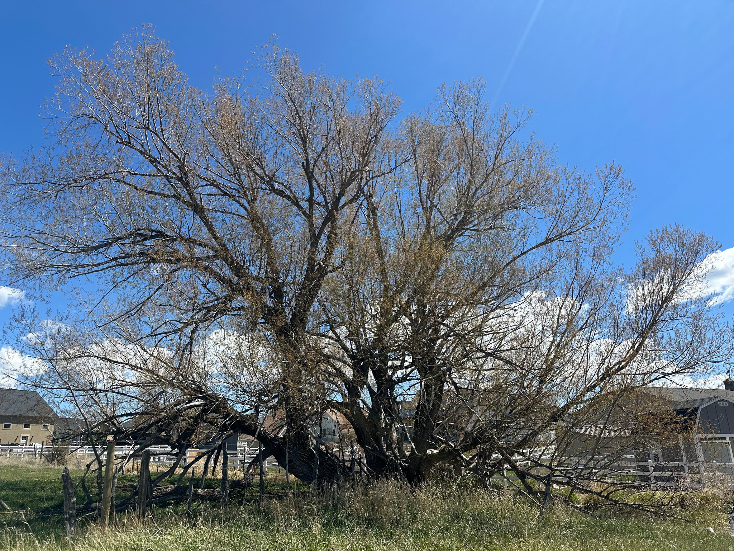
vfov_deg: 56.8
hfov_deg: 71.6
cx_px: 367
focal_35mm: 24
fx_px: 509
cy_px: 276
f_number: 1.78
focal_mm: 6.86
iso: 80
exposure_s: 1/4016
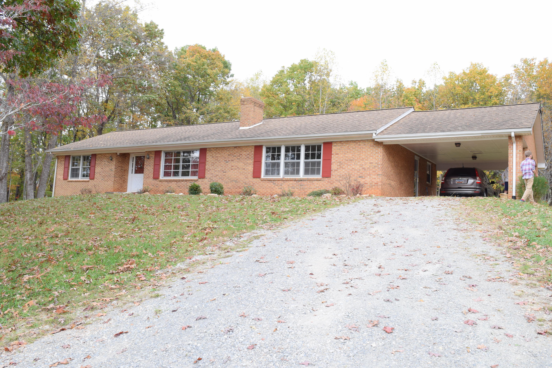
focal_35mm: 33
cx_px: 276
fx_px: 506
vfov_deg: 40.0
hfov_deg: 57.2
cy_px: 184
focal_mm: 22
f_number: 6.3
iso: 400
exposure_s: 1/160
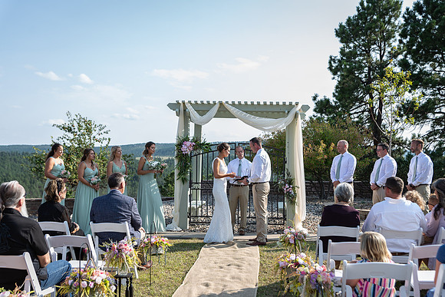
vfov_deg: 34.0
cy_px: 148
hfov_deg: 49.2
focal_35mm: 39
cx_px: 222
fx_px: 486
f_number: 3.5
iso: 64
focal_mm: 38
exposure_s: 1/320
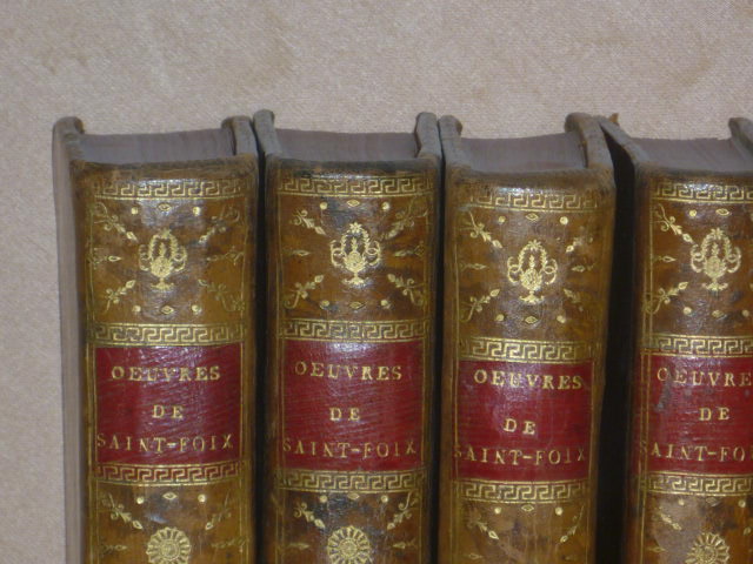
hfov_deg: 9.0
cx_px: 376
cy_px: 282
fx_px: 4764
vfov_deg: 6.8
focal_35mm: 219
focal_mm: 19.9
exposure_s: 1/50
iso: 100
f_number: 5.8
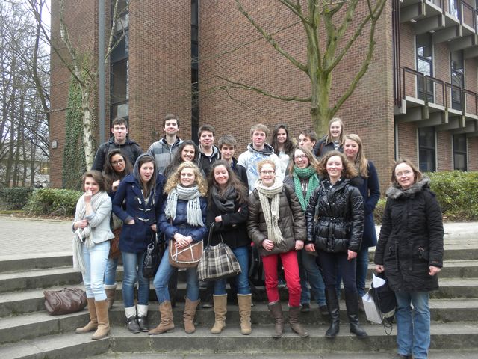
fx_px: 511
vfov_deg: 38.7
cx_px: 239
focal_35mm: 37
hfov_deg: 50.1
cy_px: 180
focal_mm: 6.6
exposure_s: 1/65.5
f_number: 3.5
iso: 114
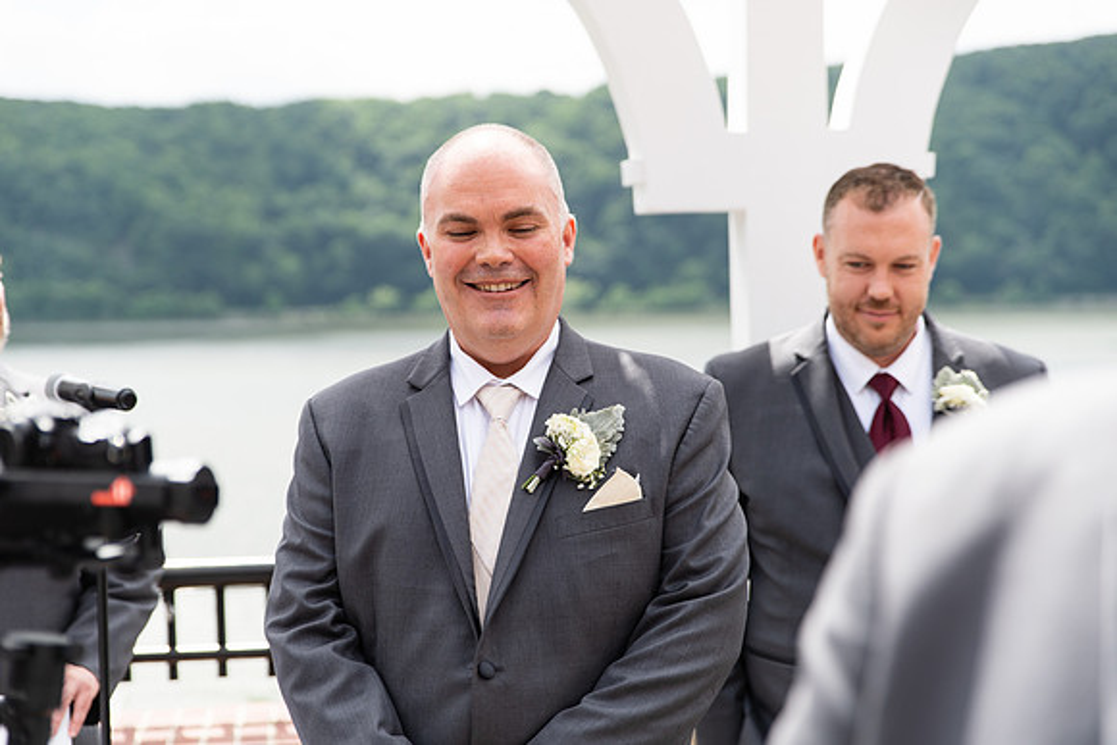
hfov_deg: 28.8
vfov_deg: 19.5
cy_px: 372
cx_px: 558
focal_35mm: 70
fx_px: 2172
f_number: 2.8
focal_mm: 70
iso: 125
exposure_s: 1/1250
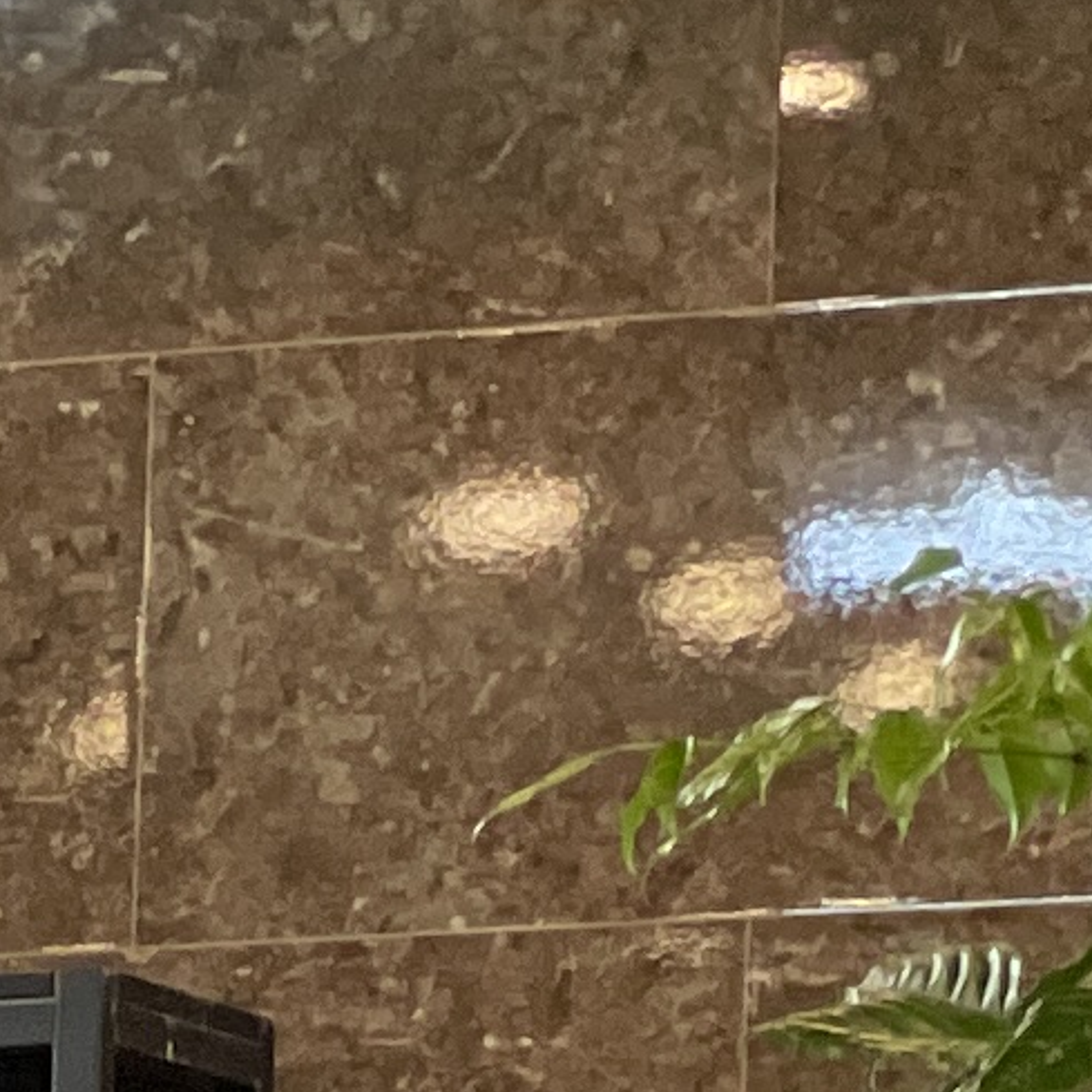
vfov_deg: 4.5
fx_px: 13527
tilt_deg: -2.5
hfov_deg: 4.4
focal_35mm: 379
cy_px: 3113
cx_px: -2789
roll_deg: -0.6
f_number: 2
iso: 125
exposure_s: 1/120
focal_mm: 6
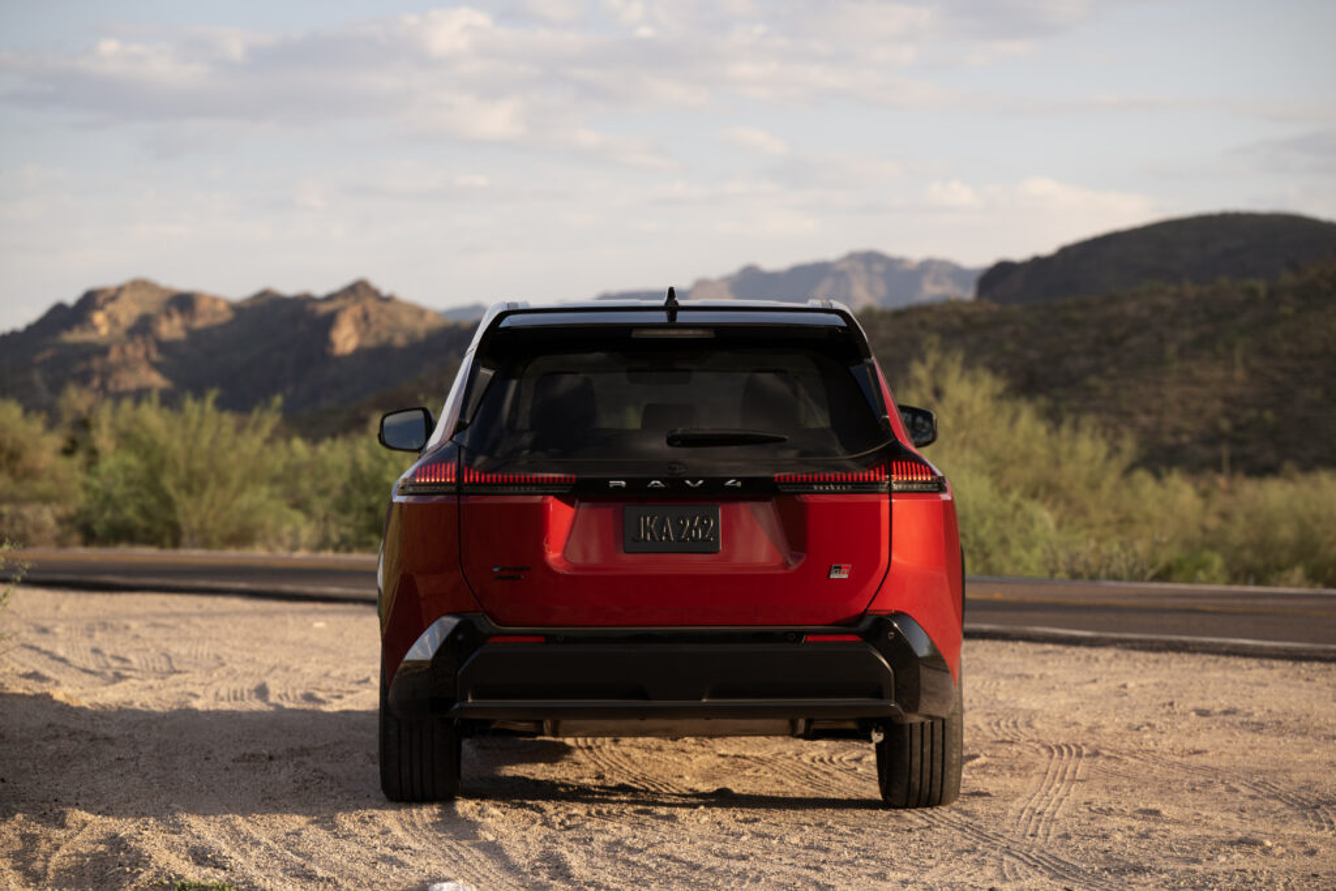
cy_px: 446
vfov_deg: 13.7
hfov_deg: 20.4
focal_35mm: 100
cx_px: 668
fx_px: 3711
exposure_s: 1/400
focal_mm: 100
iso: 250
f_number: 4
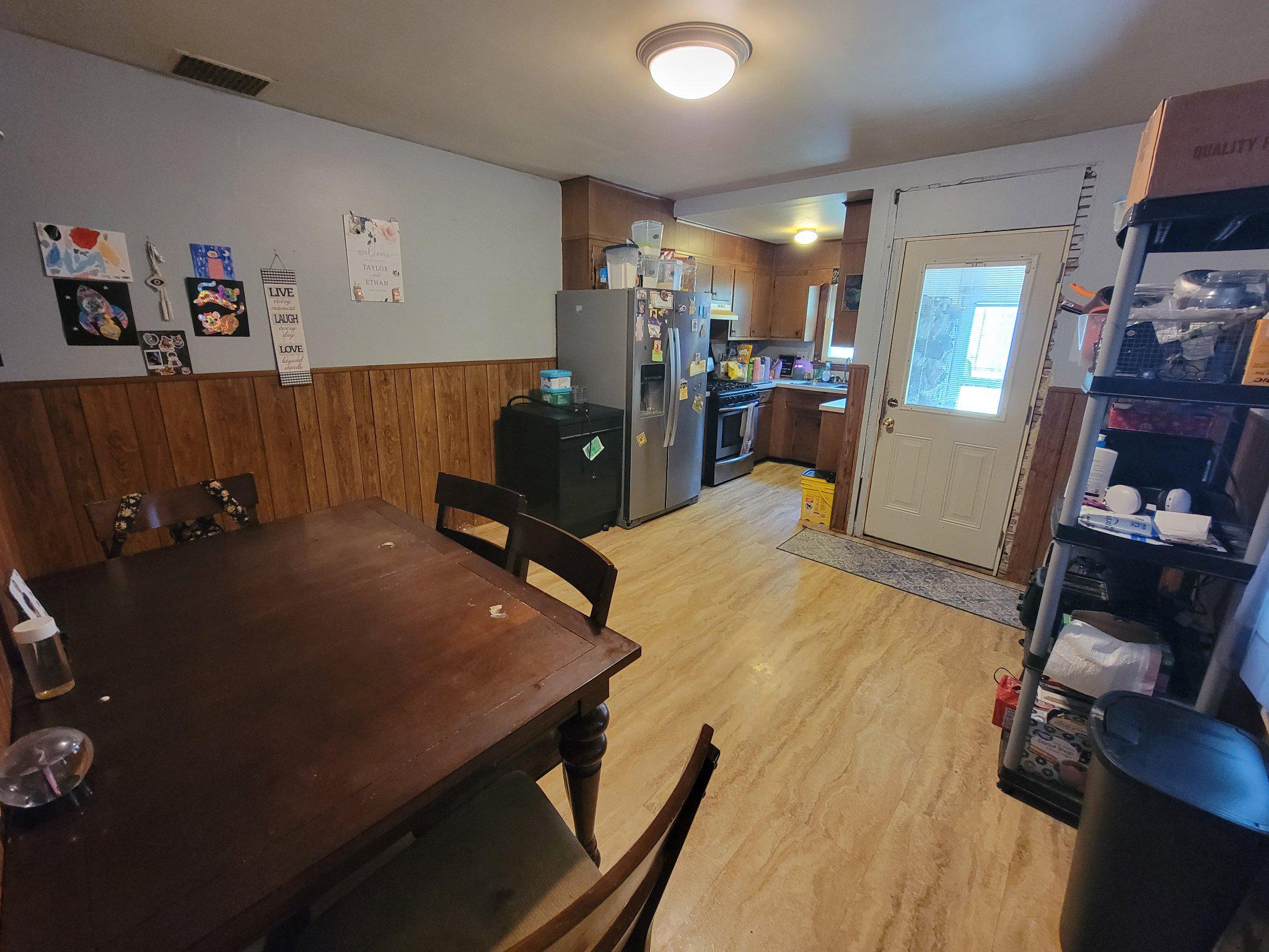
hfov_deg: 106.2
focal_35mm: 13
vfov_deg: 89.9
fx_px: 477
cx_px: 634
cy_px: 476
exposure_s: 1/24
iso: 640
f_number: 2.2
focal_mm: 2.2
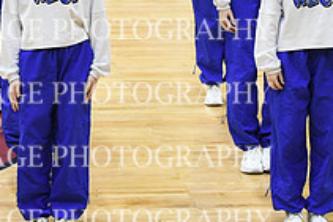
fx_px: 3277
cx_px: 44
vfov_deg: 3.9
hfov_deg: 5.8
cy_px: -2
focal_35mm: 354
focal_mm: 86
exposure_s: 1/250
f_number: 4
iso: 4000
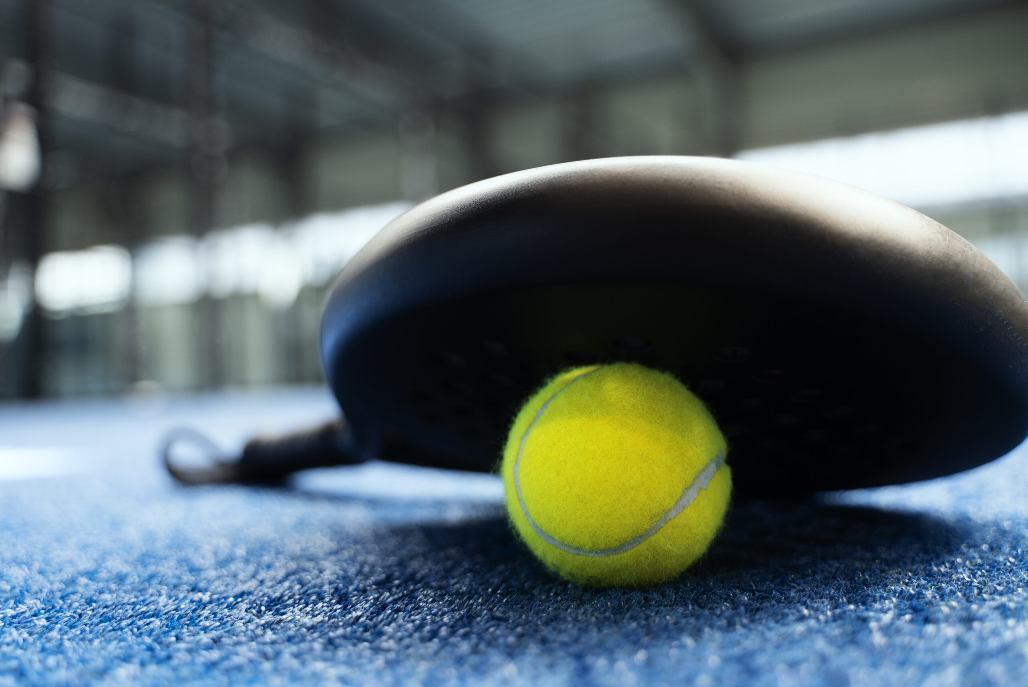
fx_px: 886
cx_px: 514
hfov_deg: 60.3
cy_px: 344
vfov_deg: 42.4
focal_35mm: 31
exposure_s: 1/250
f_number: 2.8
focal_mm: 31
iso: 640
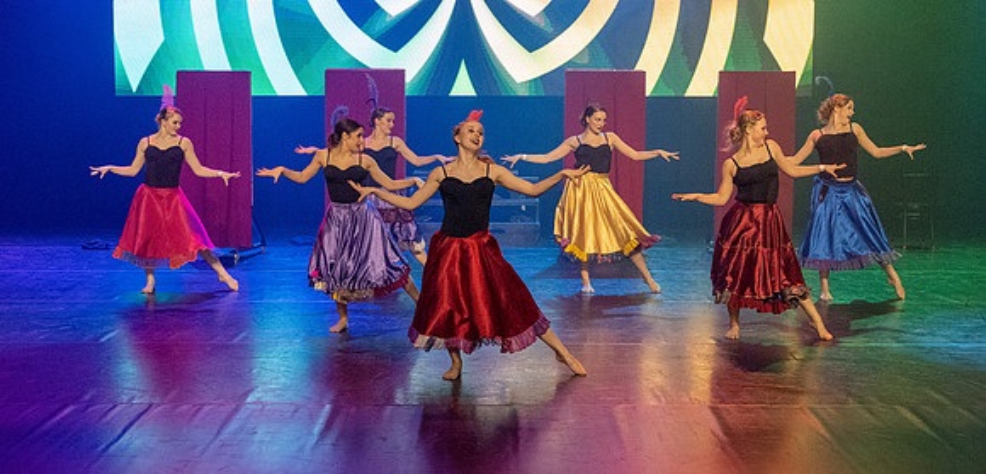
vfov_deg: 17.7
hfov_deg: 35.8
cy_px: 220
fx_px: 1527
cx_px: 447
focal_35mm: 60
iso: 5000
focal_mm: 33
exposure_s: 1/200
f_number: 4
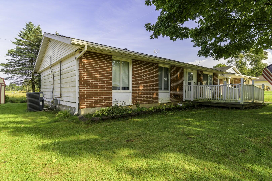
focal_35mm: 20
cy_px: 90
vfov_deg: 61.9
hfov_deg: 84.0
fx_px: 151
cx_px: 136
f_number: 5.6
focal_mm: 20
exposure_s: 1/200
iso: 64
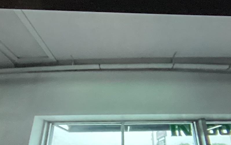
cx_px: 204
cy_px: 249
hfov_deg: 15.3
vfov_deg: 9.3
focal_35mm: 135
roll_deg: -1.1
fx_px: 850
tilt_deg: -21.8
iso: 250
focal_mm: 3.3
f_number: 2.4
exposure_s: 1/33
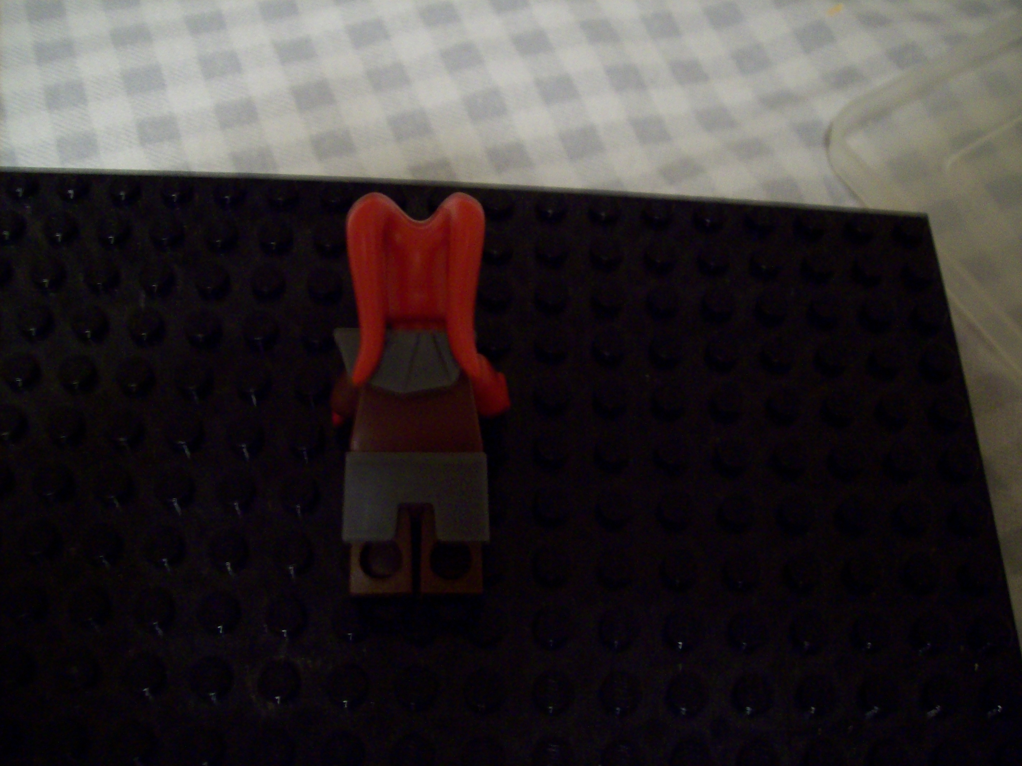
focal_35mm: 36
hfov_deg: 51.4
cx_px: 511
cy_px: 383
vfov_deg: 39.6
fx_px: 1063
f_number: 2.7
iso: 200
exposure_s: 1/8
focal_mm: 6
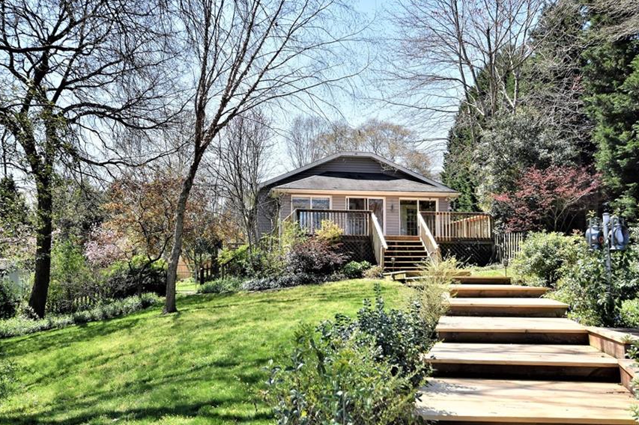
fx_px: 639
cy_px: 237
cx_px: 279
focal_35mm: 36
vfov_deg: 36.8
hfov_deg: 53.0
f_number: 8
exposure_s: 1/250
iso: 250
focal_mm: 20
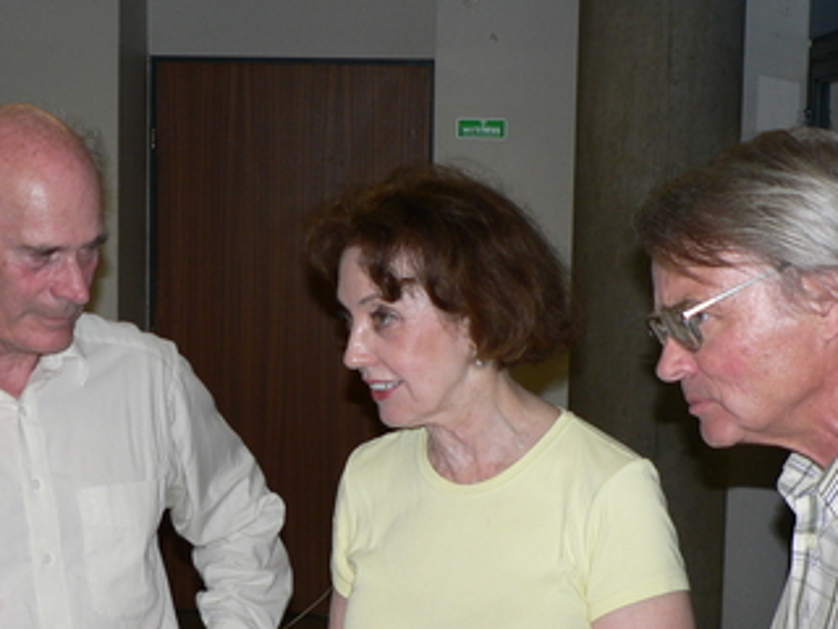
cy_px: 406
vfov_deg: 18.4
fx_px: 1937
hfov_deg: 24.4
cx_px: 347
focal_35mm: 80
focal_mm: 8
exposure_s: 1/60
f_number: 2.8
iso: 100
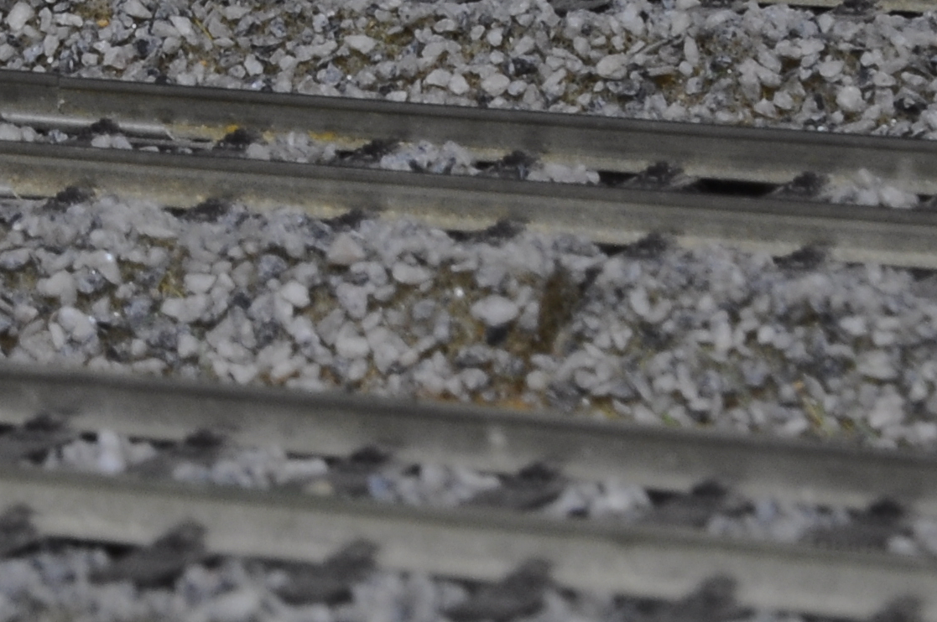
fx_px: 9281
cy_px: -515
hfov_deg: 5.7
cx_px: -278
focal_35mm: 357
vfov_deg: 3.8
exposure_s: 10
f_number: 36
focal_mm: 62
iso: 200
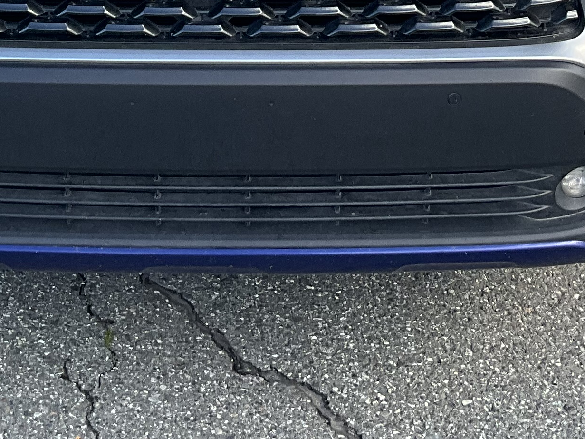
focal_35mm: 95
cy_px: -275
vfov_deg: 14.2
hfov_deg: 20.6
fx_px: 1605
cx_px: 226
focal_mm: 3
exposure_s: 1/207
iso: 20
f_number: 1.8
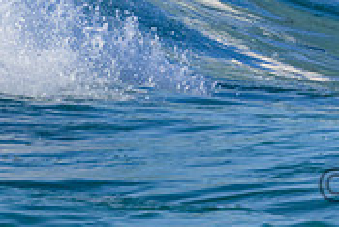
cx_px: 469
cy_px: -137
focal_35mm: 2644
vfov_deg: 0.5
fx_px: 24918
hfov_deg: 0.8
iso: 800
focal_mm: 800
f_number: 11
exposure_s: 1/2000
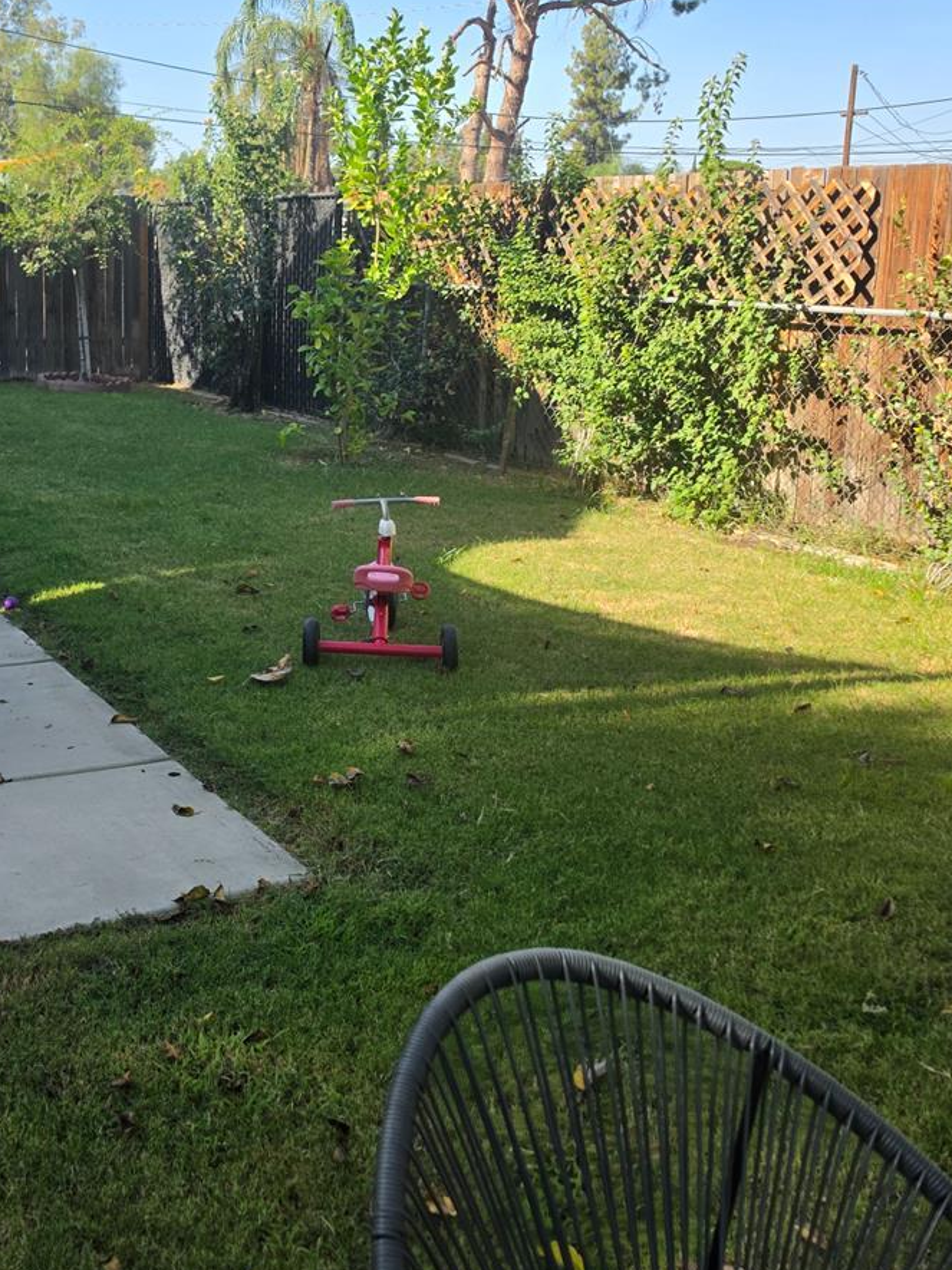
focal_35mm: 39
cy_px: 505
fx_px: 1431
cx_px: 266
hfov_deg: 36.1
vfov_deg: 47.6
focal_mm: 6.5
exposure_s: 1/2760
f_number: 1.4
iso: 64
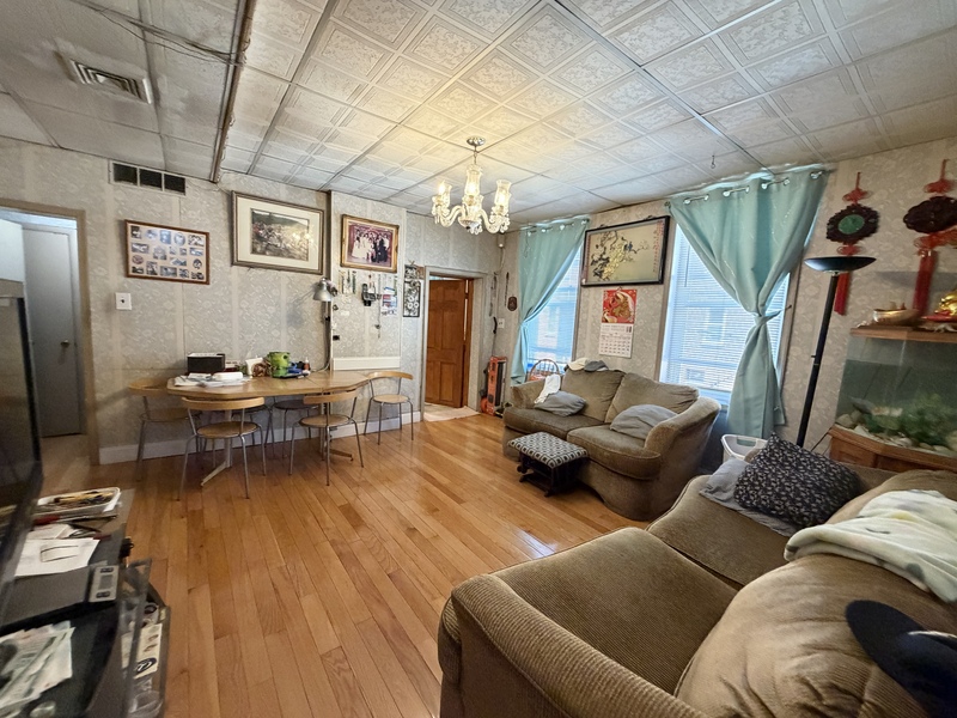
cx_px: 478
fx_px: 387
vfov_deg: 85.7
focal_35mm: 14
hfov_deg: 102.1
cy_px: 359
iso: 500
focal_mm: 2.22
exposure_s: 1/60
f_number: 2.2
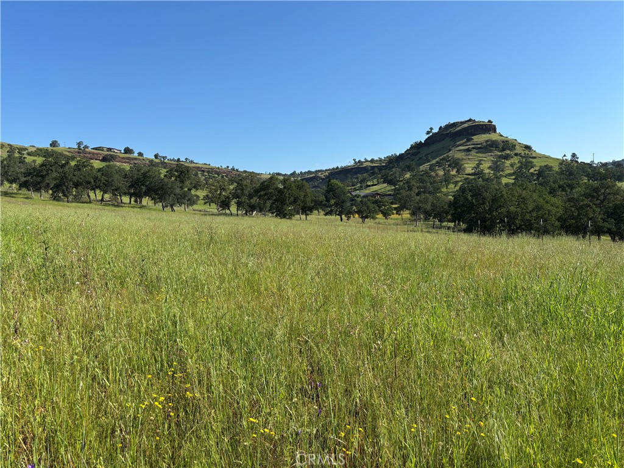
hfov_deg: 67.3
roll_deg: +1.8
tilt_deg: -3.2
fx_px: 469
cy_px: 234
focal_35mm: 26
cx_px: 312
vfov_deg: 53.1
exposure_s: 1/2778
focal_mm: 5.96
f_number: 1.6
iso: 50
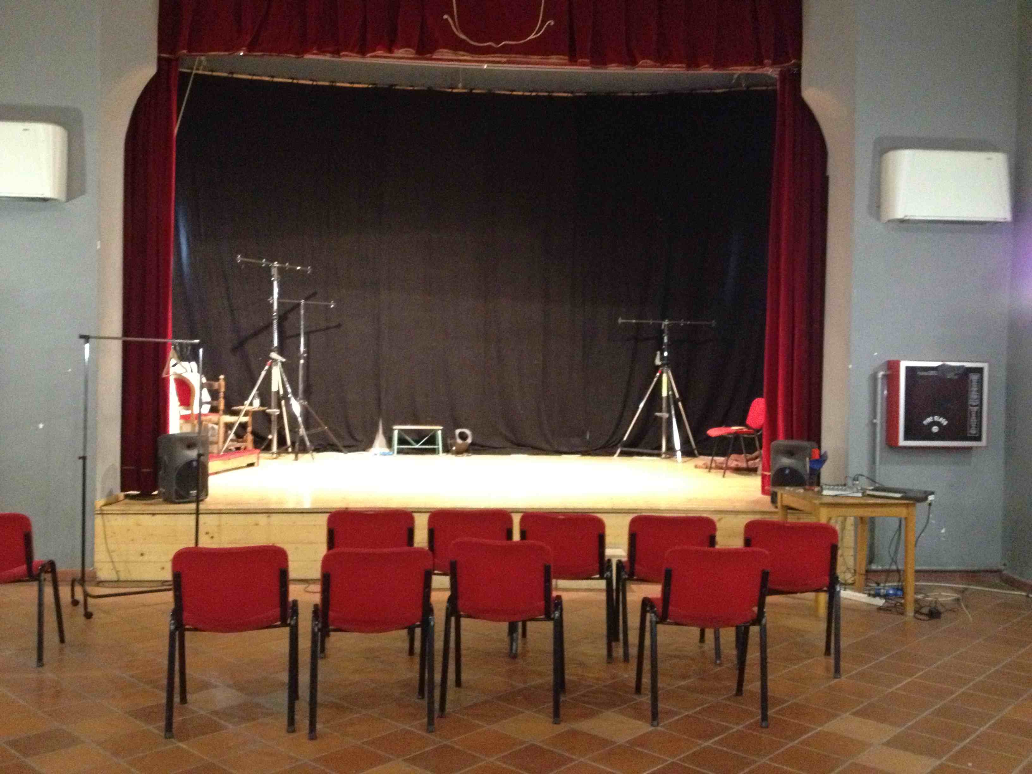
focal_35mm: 35
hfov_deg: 52.6
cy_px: 387
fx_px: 1043
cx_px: 516
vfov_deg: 40.7
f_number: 2.4
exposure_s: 1/15
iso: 800
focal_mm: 4.28
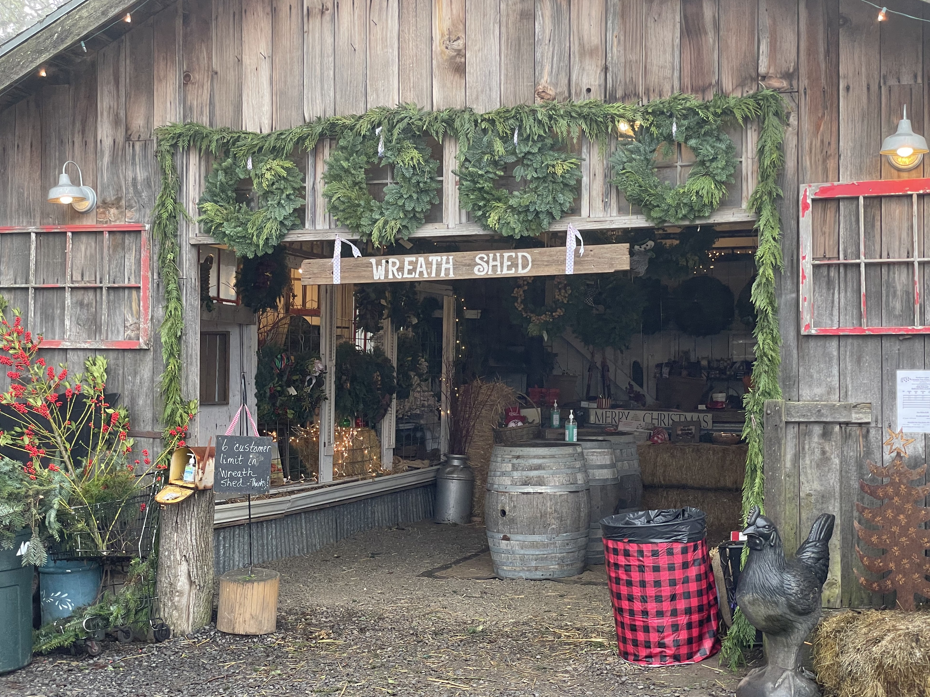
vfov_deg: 27.0
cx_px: 455
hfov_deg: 35.5
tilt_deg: +2.8
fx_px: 1451
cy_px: 361
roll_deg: -0.5
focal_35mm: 54
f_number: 2
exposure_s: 1/122
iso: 80
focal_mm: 6
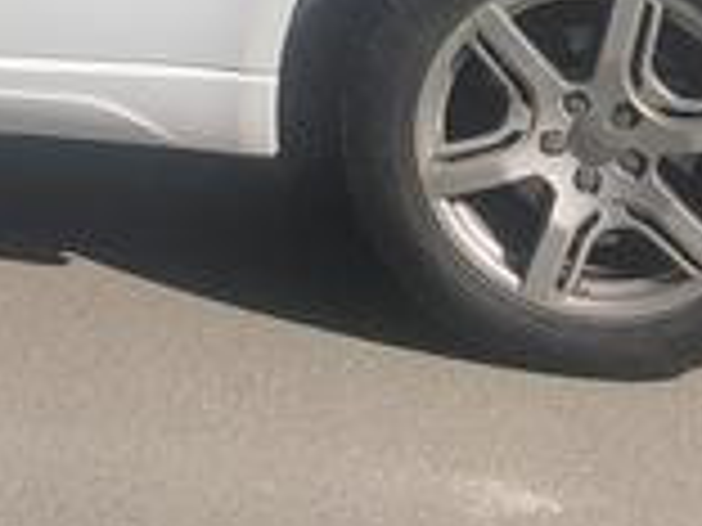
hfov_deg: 16.3
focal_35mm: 117
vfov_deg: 11.7
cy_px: -434
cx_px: -94
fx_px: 2373
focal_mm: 3.99
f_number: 1.8
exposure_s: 1/3040
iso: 20
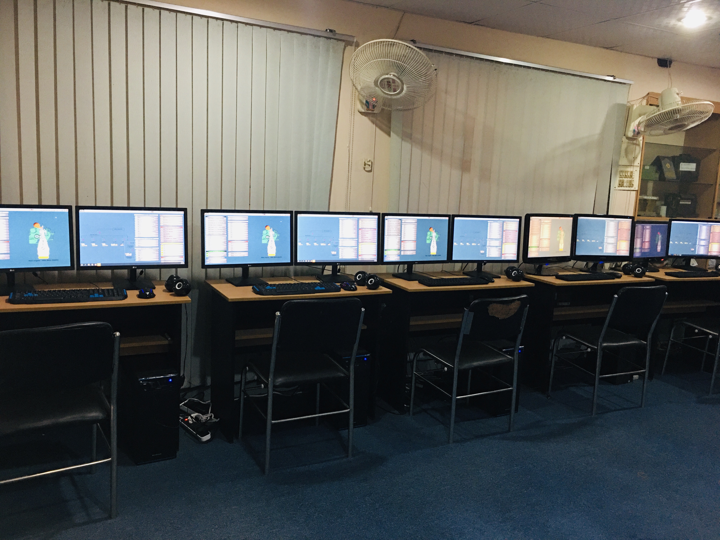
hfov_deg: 61.7
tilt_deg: -9.0
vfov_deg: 48.2
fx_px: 603
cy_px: 270
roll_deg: -2.8
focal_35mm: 29
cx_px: 360
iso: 125
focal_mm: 4.15
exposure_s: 1/17
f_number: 2.2
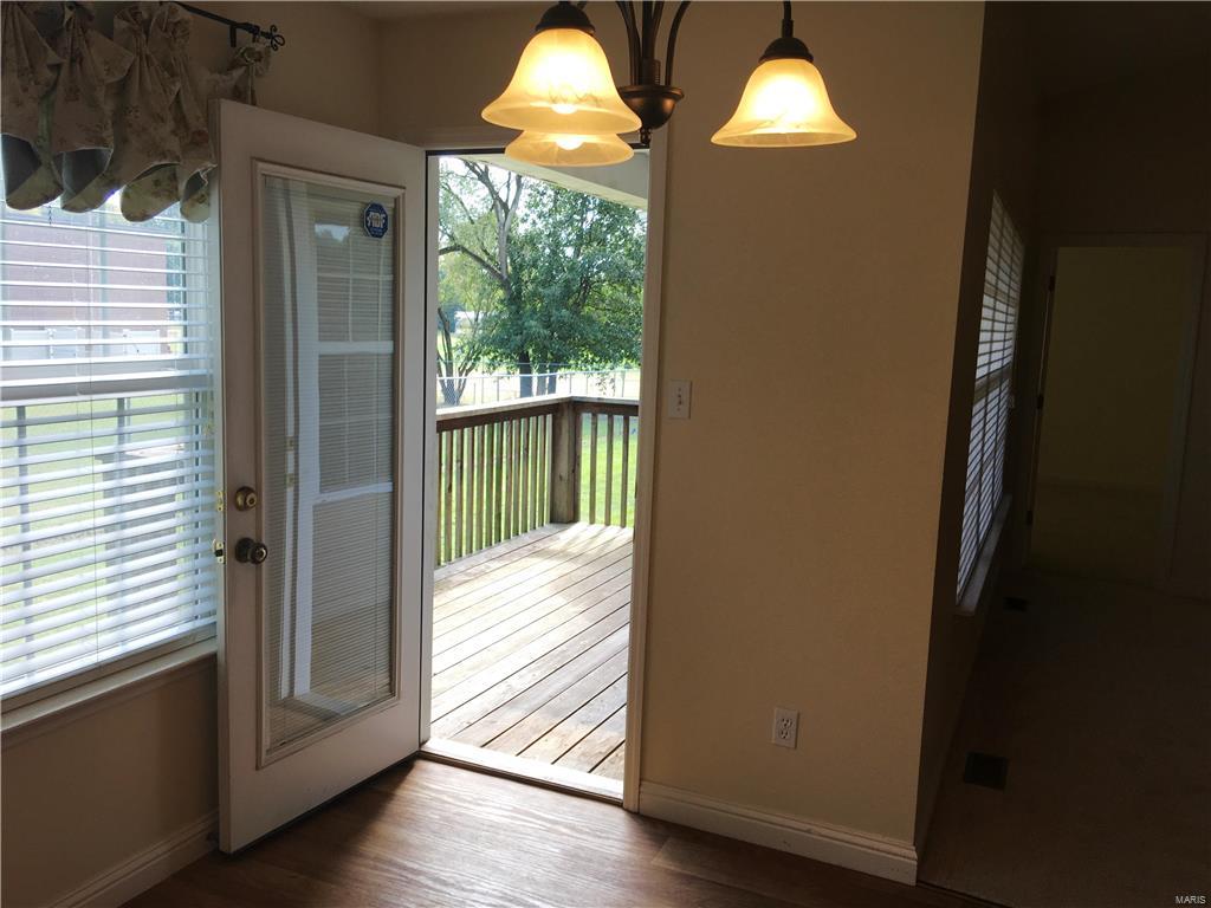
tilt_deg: -8.1
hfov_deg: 61.7
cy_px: 454
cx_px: 606
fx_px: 1015
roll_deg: -0.5
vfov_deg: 48.2
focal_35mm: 29
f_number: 2.2
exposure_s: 1/120
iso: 25
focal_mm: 4.15
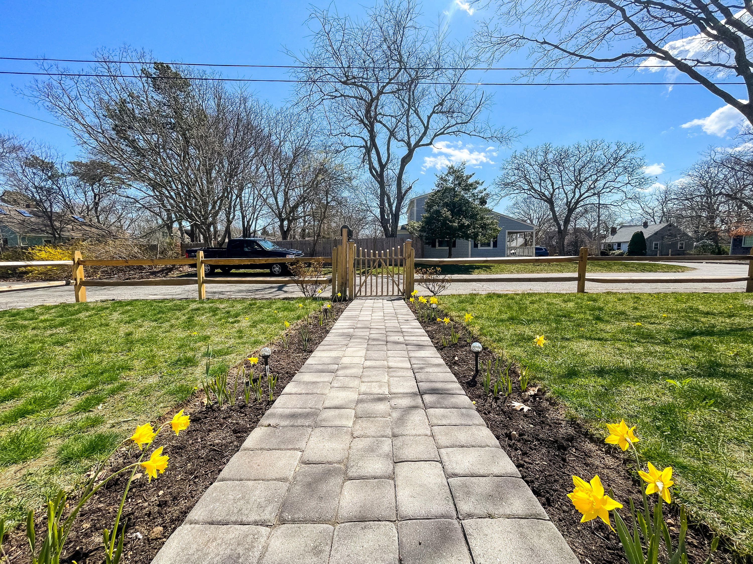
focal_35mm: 13
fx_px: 283
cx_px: 376
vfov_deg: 89.9
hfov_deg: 106.2
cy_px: 282
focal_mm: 1.54
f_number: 2.4
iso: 25
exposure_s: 1/750
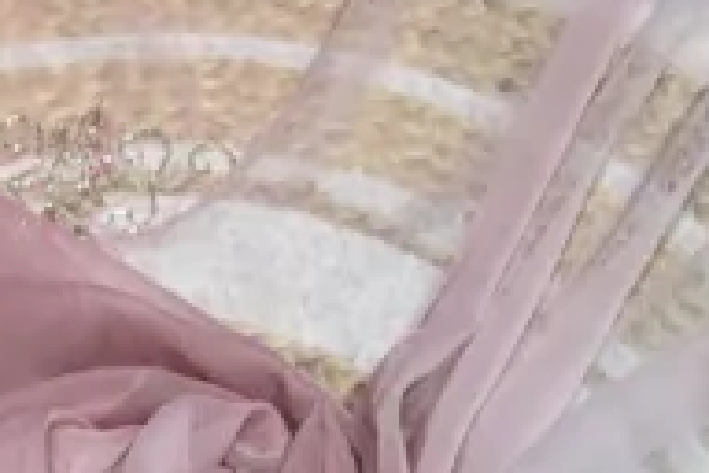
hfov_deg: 15.8
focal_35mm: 127
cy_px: 1195
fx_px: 2501
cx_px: -37
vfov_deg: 9.4
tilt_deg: -67.9
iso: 40
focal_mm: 5.96
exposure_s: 1/170
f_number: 1.6
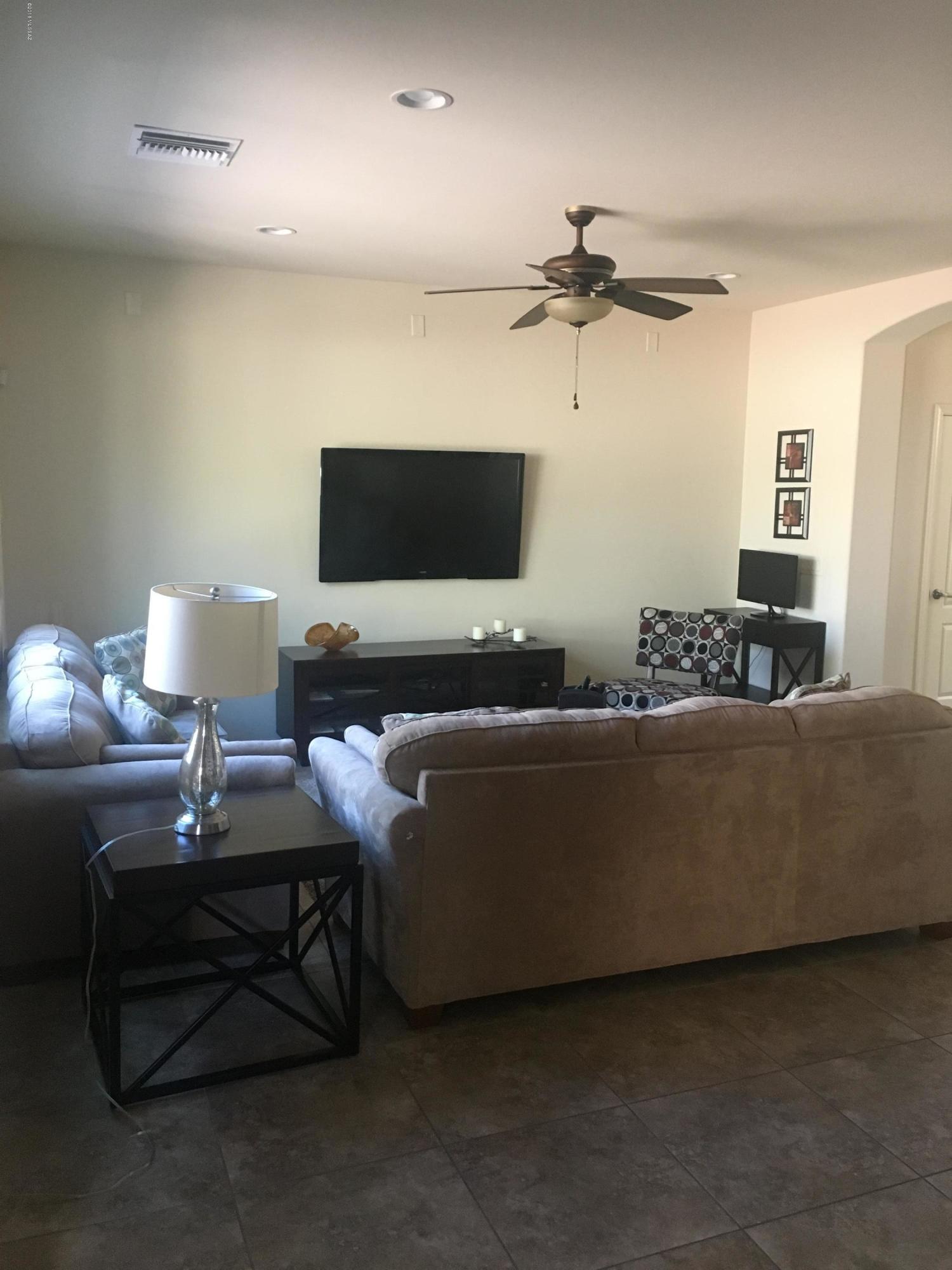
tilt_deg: -7.0
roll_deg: -0.1
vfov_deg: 61.7
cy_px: 635
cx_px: 476
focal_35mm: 29
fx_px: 1063
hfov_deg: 48.2
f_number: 2.2
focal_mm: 4.15
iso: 160
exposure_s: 1/30
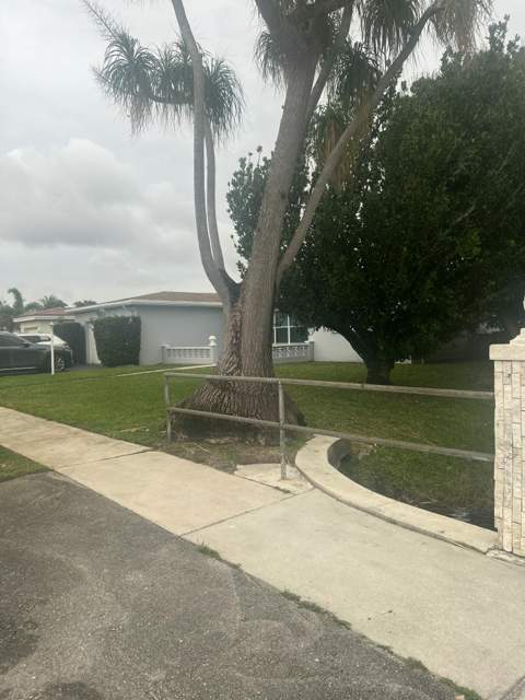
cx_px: 262
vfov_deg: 67.3
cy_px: 350
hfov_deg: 53.1
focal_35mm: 26
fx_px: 526
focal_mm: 5.7
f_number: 1.5
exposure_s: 1/460
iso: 50
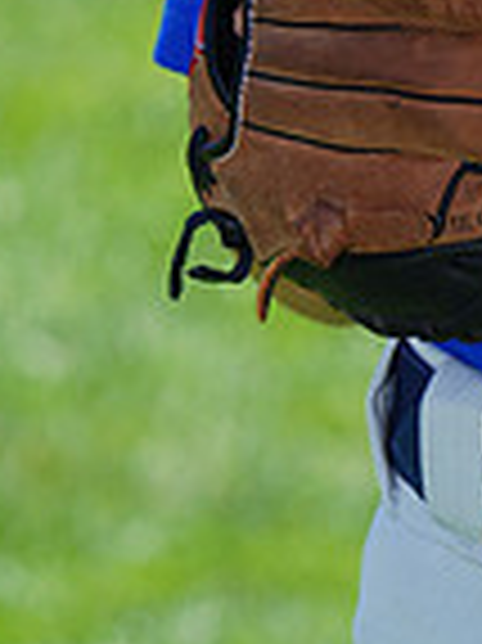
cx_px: 768
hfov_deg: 1.9
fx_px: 14540
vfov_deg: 2.5
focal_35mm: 782
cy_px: -599
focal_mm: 200
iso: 125
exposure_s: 1/200
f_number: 9
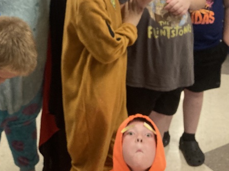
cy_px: -9
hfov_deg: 30.6
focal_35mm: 63
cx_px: 82
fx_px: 417
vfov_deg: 22.2
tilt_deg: -13.9
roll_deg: +0.0
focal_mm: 3.99
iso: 160
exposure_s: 1/60
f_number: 1.8
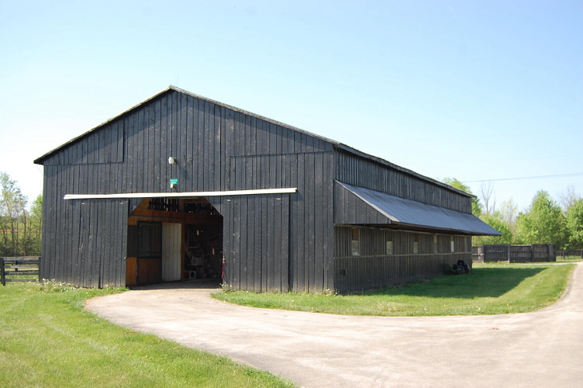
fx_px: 728
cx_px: 292
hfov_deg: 43.6
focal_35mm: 45
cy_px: 194
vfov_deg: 29.8
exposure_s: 1/500
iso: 220
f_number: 5.6
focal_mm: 30
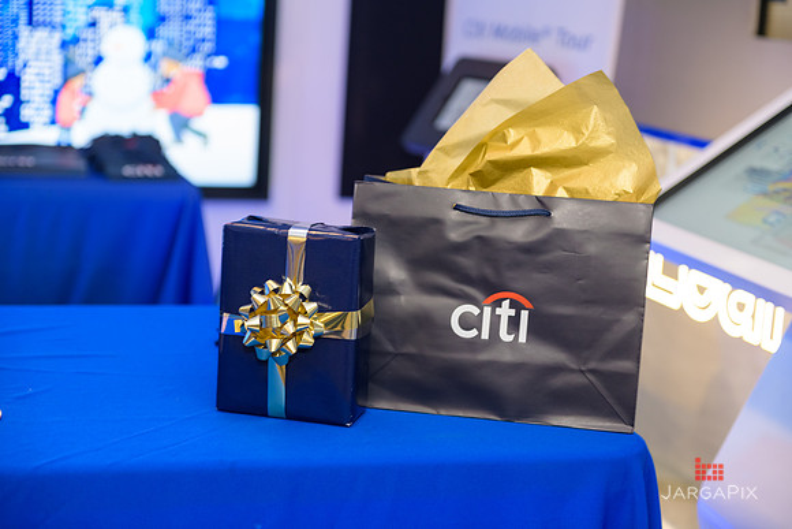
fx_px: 1540
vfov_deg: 19.5
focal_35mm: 70
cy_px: 264
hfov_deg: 28.8
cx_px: 396
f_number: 3.2
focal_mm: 70
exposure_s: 1/125
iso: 800
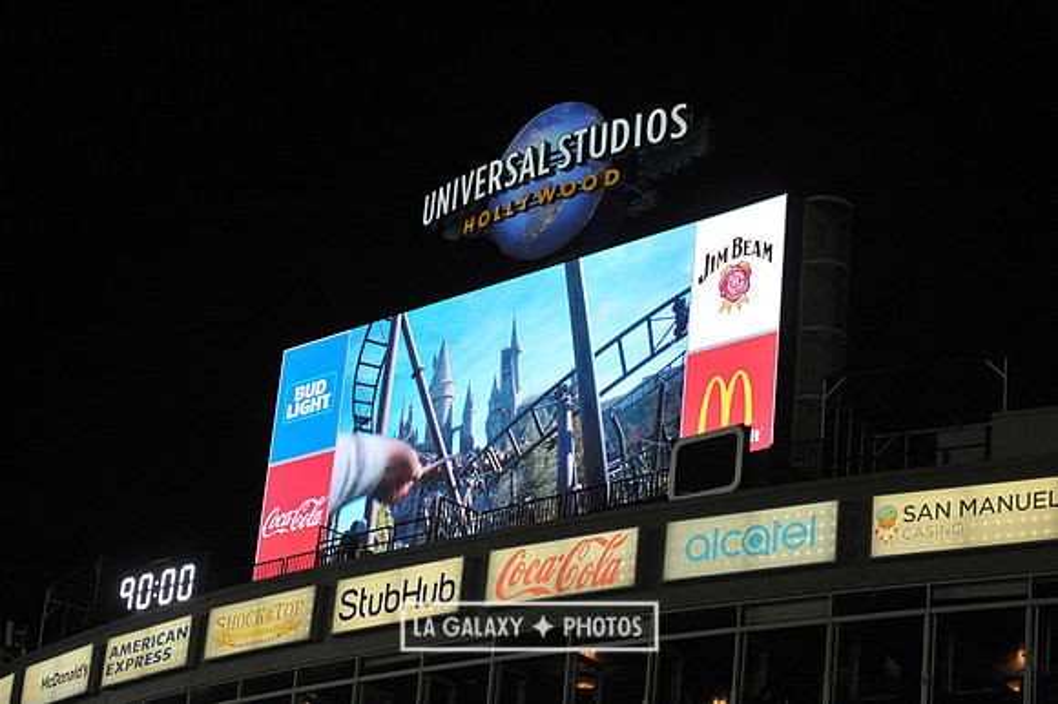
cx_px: 529
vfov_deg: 15.2
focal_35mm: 90
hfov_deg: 22.6
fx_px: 2643
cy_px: 352
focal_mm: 90
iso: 1600
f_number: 7.1
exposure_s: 1/200
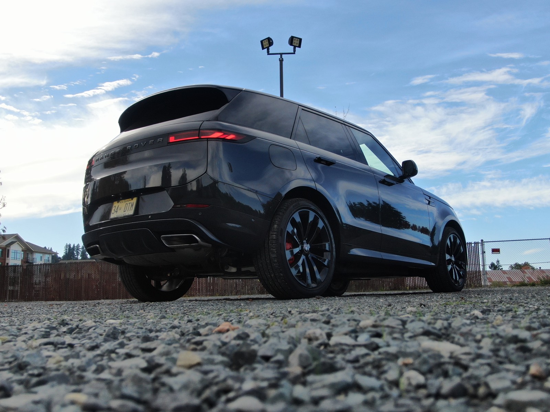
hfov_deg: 51.4
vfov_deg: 39.7
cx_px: 275
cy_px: 206
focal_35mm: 36
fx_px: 572
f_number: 3.3
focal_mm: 6.21
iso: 100
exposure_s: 1/640
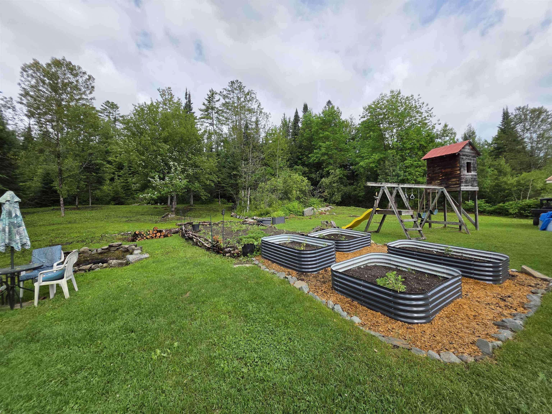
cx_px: 276
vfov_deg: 89.9
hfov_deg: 106.2
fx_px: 207
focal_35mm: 13
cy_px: 207
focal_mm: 2.2
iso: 40
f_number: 1.9
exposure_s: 1/1445
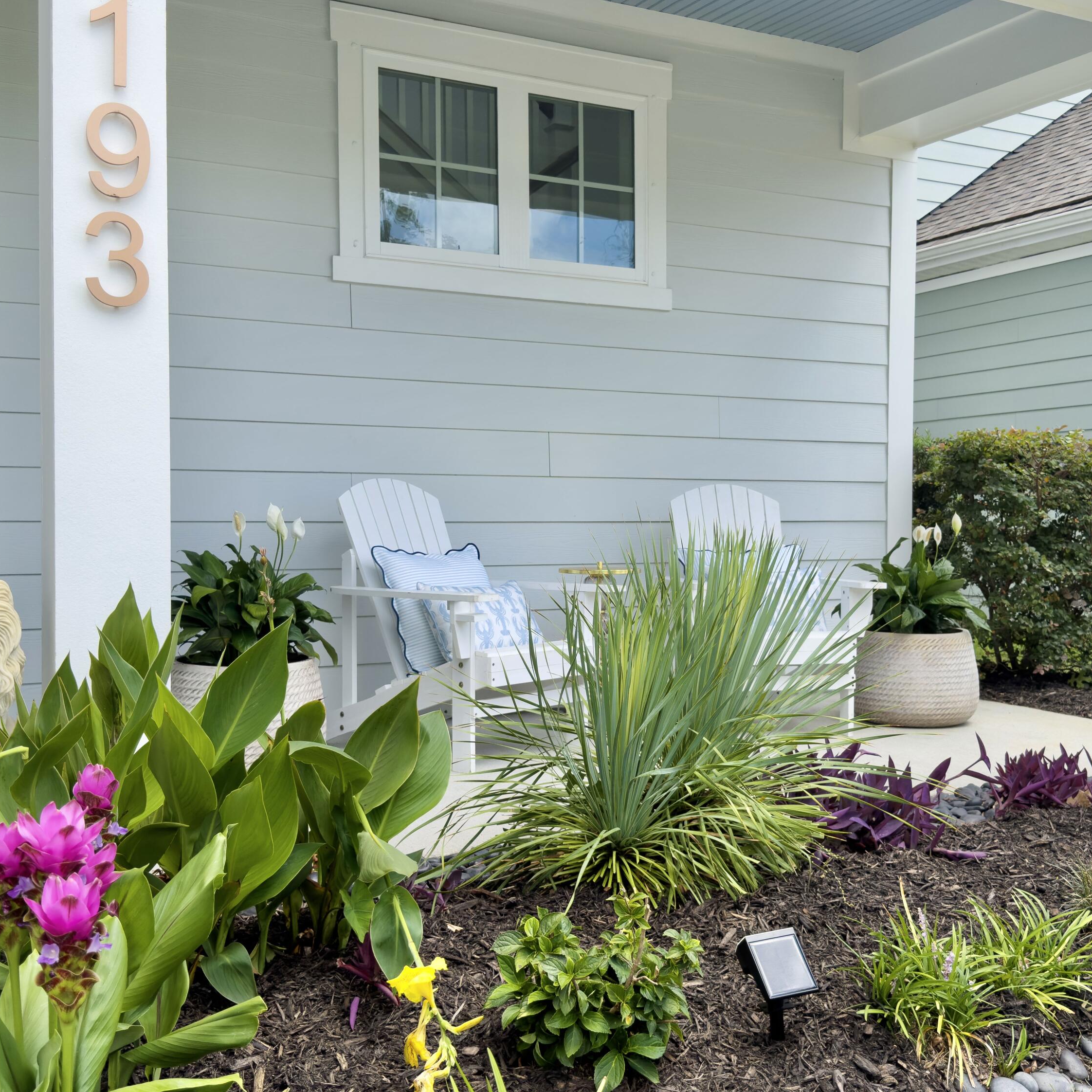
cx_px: 599
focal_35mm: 39
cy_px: 547
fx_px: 1392
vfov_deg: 42.8
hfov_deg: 42.8
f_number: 1.8
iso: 64
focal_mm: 6.76
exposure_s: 1/1400
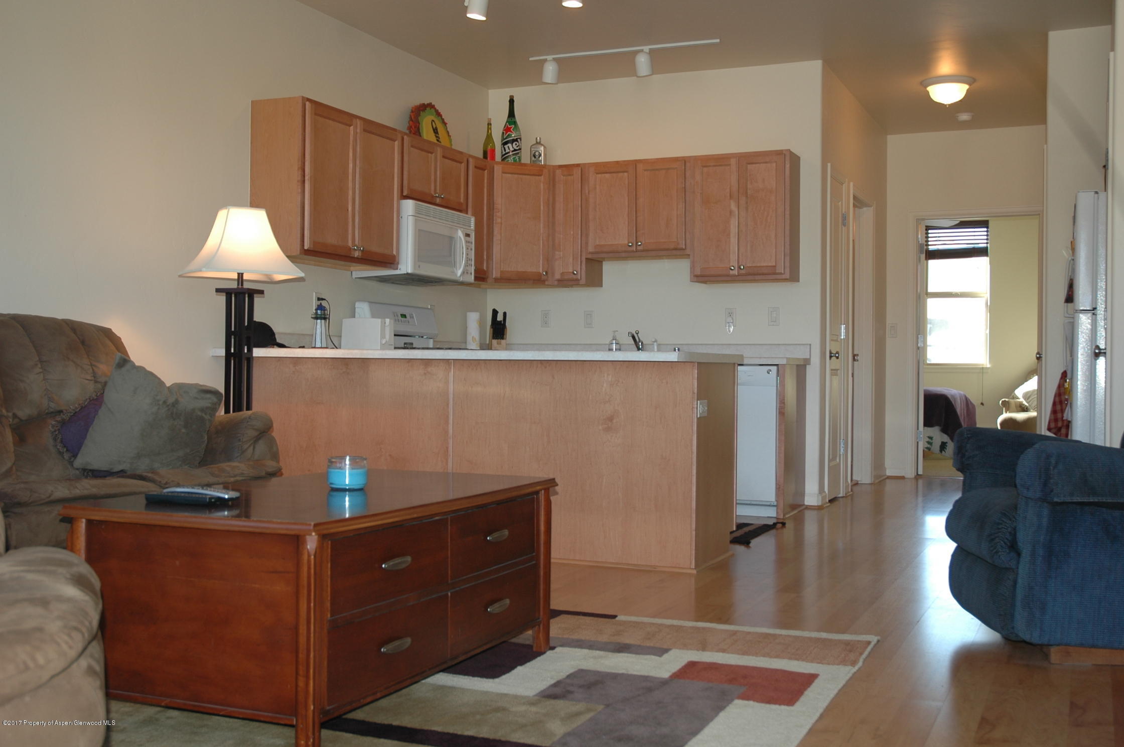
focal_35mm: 40
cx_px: 562
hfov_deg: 48.0
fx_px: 1263
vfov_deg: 32.9
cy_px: 374
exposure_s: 1/60
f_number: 3.8
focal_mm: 27
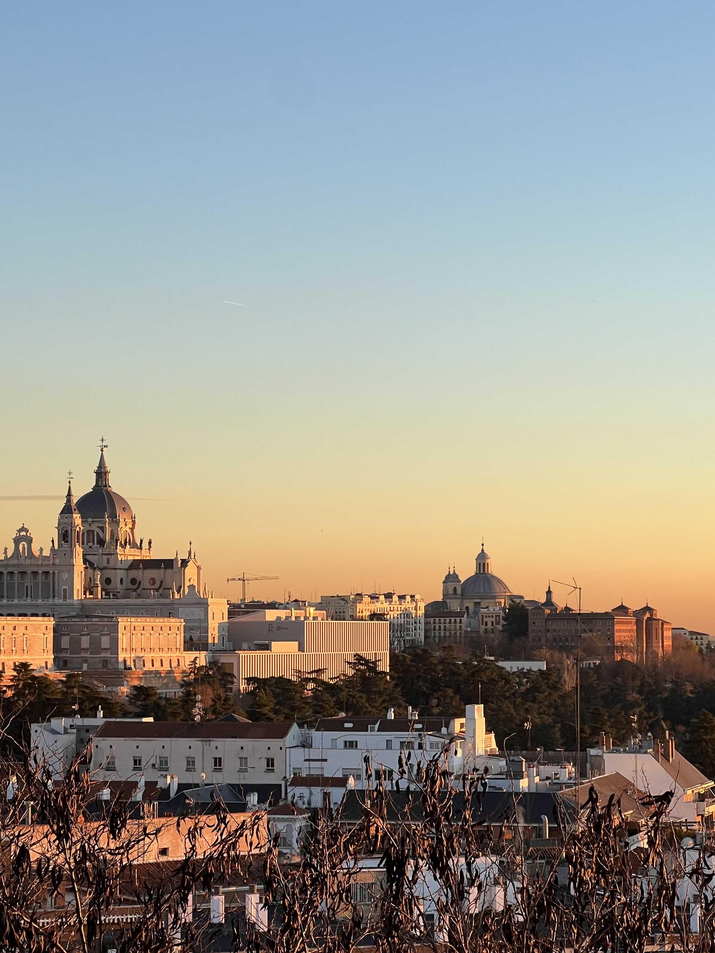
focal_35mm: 95
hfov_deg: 15.6
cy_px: 444
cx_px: 311
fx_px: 2617
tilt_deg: +4.7
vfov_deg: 20.6
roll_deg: +1.4
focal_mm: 9
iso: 32
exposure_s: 1/148
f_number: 2.8
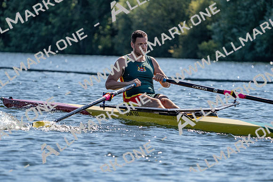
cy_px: 91
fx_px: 1911
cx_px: 136
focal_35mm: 252
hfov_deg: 8.2
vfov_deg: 5.5
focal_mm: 252
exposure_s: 1/1600
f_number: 5.6
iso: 200
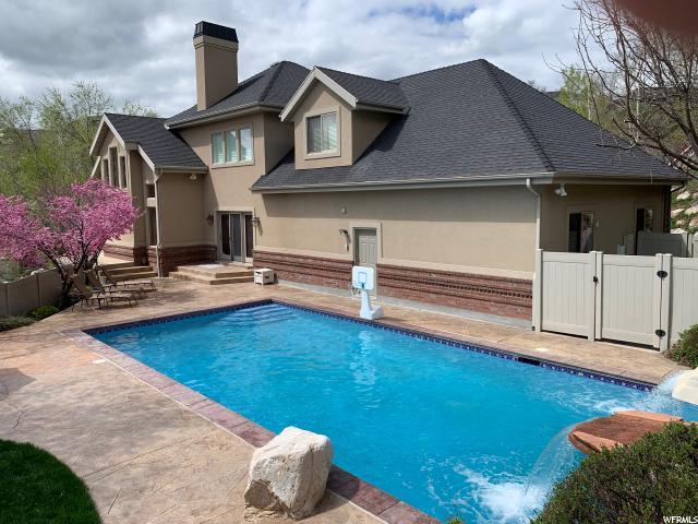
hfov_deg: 67.3
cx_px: 349
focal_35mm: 26
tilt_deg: -8.0
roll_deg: +1.9
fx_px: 524
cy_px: 262
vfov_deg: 53.1
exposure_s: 1/2915
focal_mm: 4.25
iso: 25
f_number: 1.8
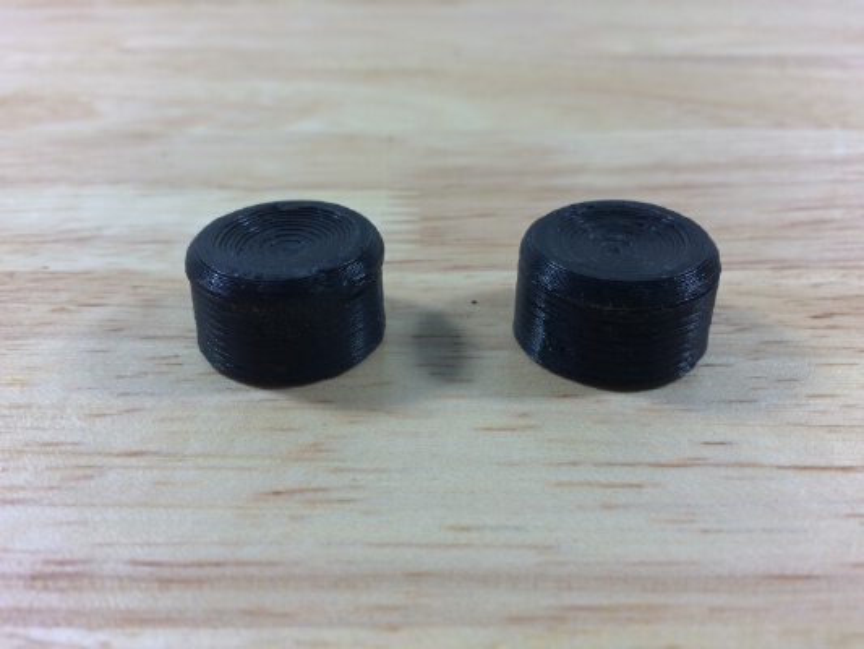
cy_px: 324
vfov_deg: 48.2
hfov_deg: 61.6
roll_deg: +0.2
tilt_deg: -32.9
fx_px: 724
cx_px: 432
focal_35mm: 29
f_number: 2.2
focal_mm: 4.15
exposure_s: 1/60
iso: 40
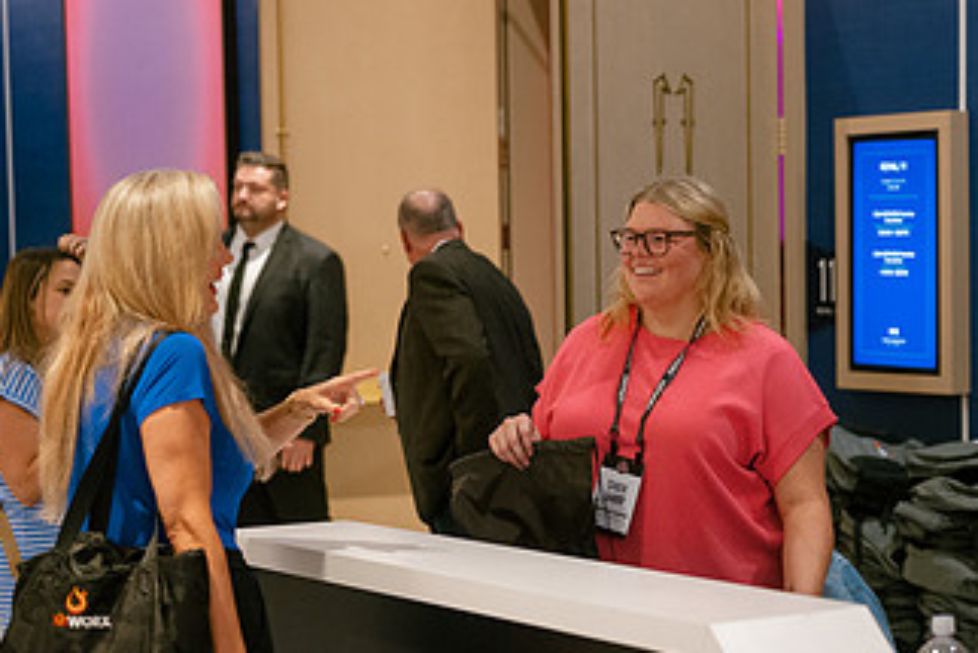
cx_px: 720
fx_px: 2446
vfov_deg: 15.2
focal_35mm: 90
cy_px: 439
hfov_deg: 22.4
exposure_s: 1/160
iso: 1600
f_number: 2.2
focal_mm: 50
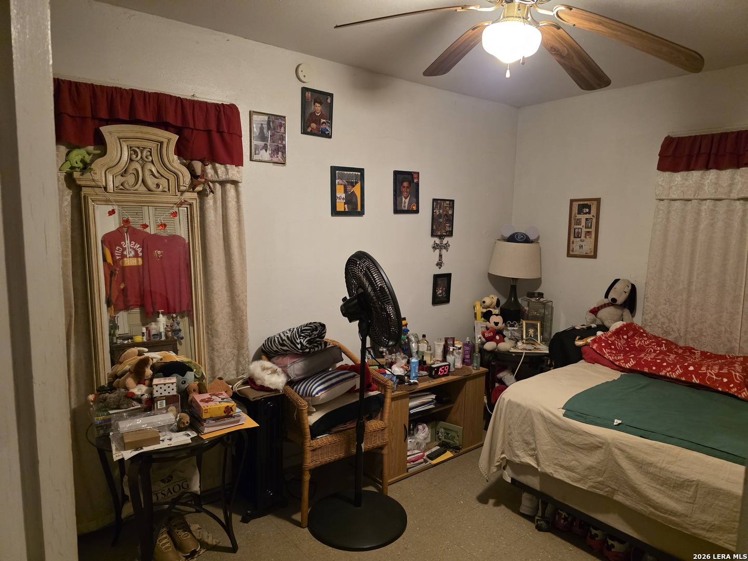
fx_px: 497
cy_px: 280
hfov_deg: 73.9
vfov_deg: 58.9
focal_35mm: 23
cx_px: 374
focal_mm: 6.3
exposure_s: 1/120
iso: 1250
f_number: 1.7
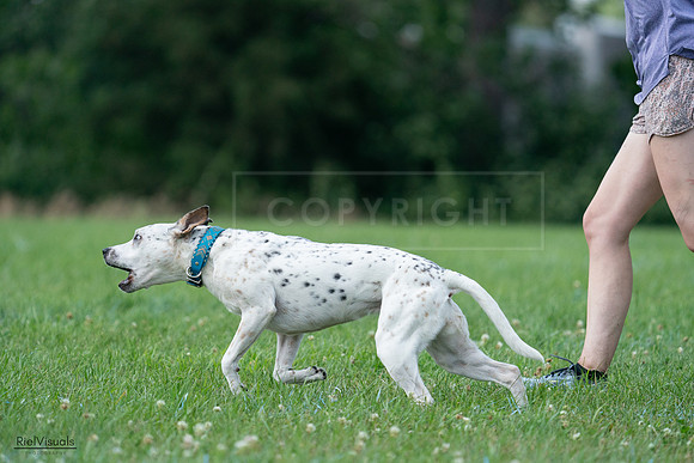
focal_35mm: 385
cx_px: 347
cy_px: 232
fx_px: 7423
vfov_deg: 3.6
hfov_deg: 5.4
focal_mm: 385
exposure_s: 1/4000
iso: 1250
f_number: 6.3
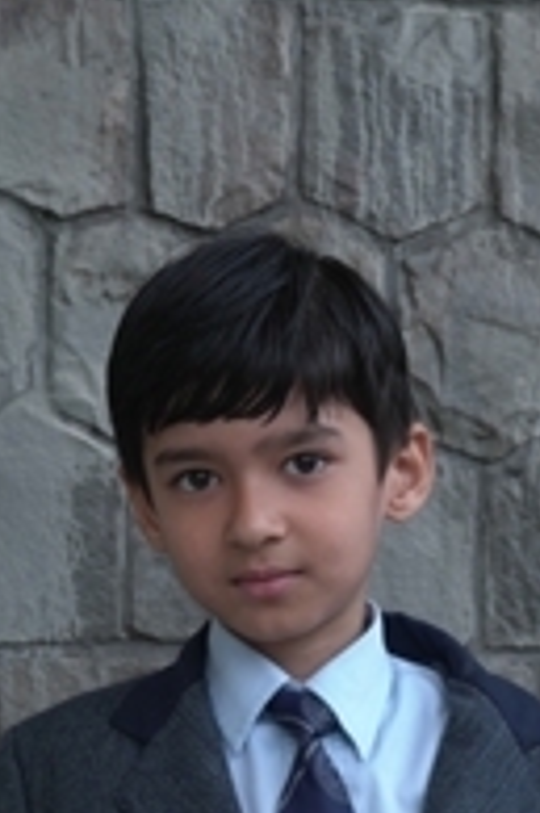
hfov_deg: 14.1
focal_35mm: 97
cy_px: 725
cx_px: 266
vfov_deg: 20.6
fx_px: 2186
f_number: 8
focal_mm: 42
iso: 400
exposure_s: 1/125
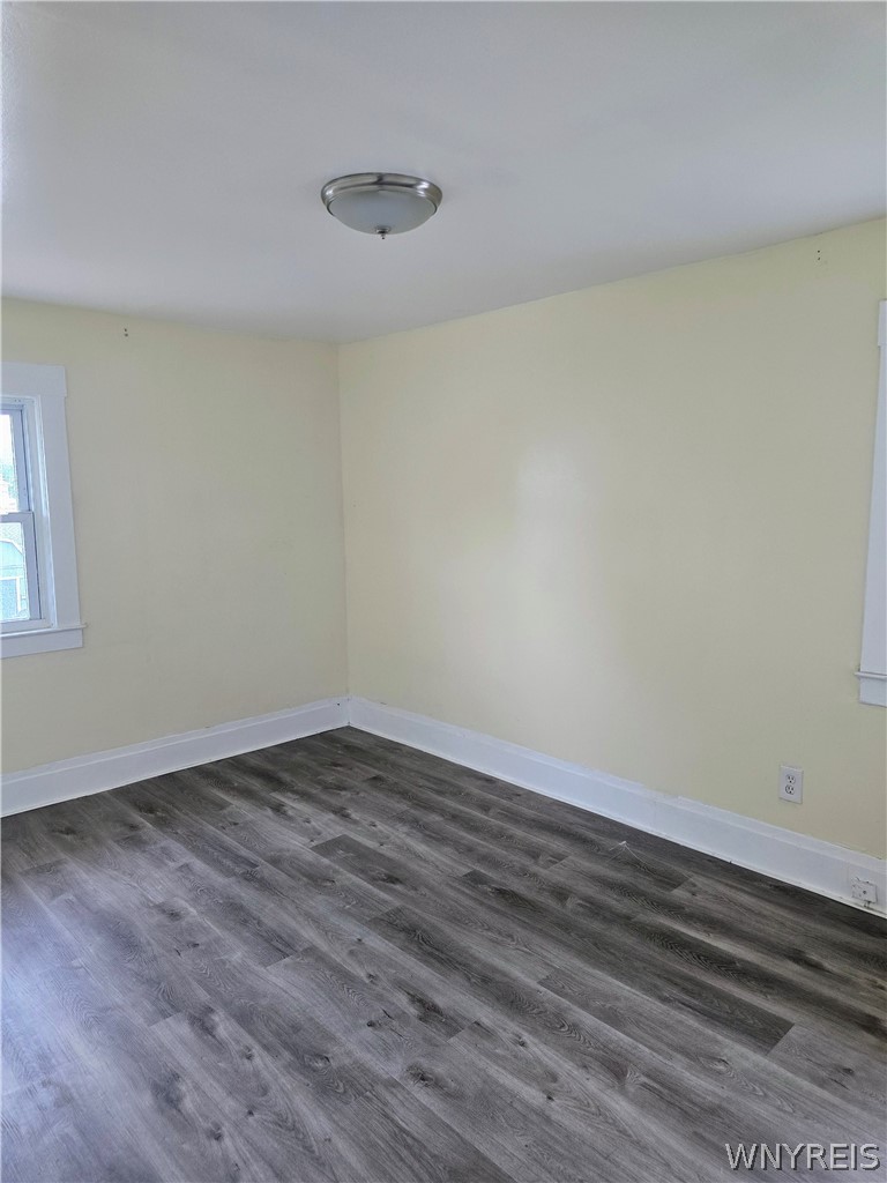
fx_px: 786
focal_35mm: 23
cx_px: 444
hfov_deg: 58.9
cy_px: 592
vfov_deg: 73.9
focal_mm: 6.3
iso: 250
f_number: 1.7
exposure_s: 1/120
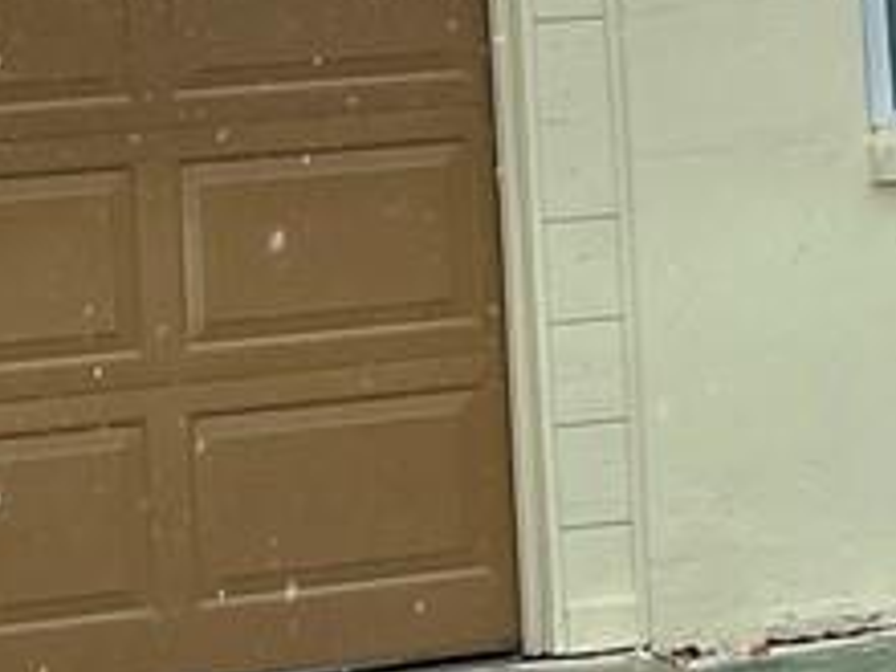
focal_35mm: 189
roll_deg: +3.8
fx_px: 4892
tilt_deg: +3.4
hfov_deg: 10.1
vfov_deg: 7.7
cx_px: 1385
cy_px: -387
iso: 50
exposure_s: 1/2208
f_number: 1.5
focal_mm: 5.7
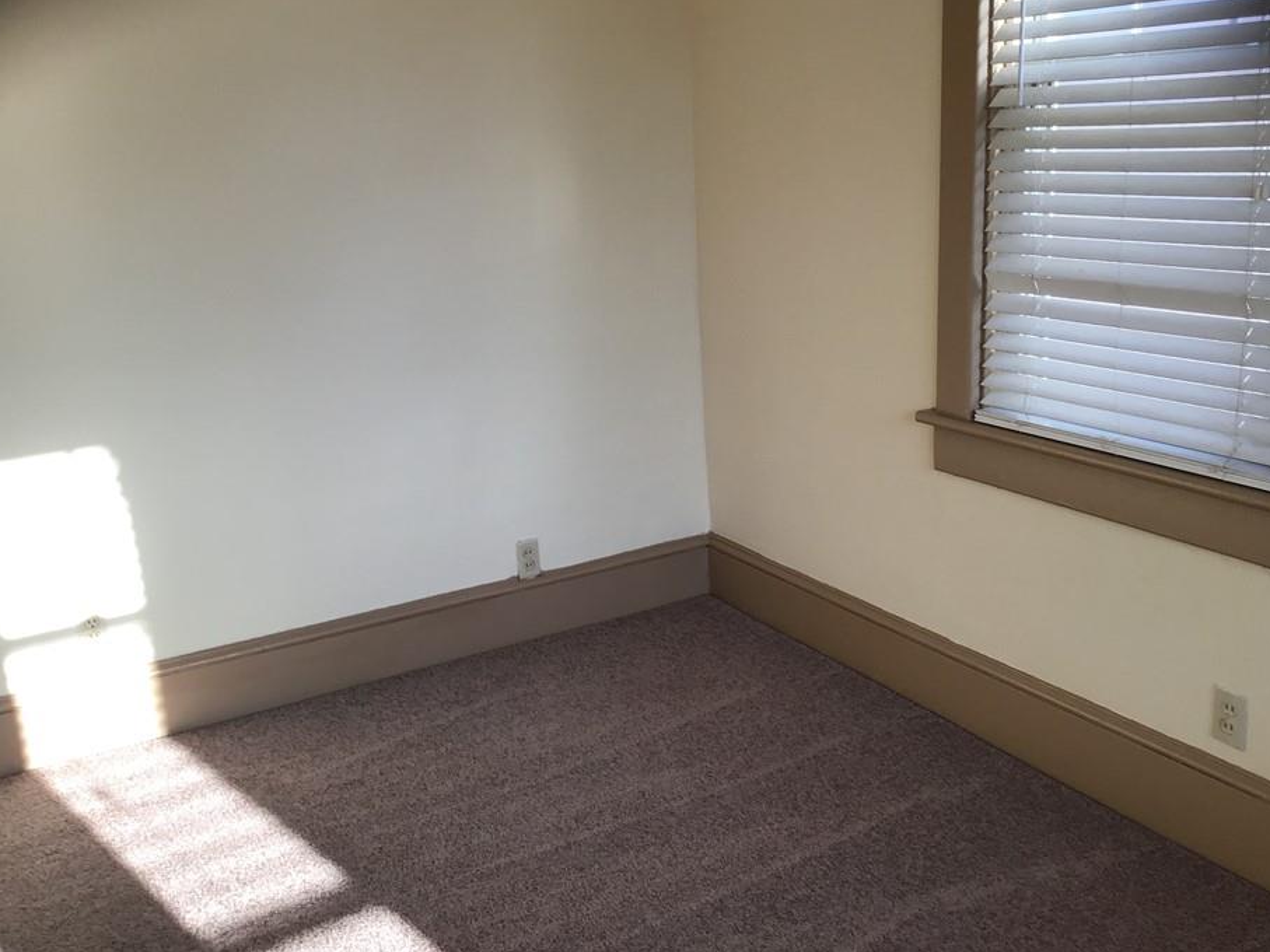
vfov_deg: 40.7
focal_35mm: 35
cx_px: 627
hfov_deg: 52.6
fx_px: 1284
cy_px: 442
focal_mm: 3.3
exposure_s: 1/50
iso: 25
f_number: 2.4
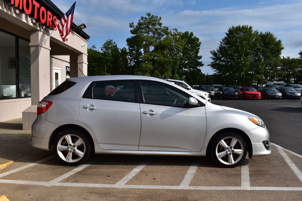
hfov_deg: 59.5
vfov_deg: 41.7
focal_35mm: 32
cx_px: 151
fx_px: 264
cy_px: 100
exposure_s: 1/500
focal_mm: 21
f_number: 11
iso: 200
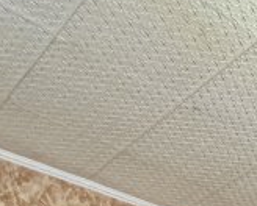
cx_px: 338
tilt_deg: +3.1
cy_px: 476
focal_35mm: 79
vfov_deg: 14.2
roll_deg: -1.5
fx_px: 602
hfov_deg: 21.6
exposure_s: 1/50
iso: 320
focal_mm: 1.57
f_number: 1.8
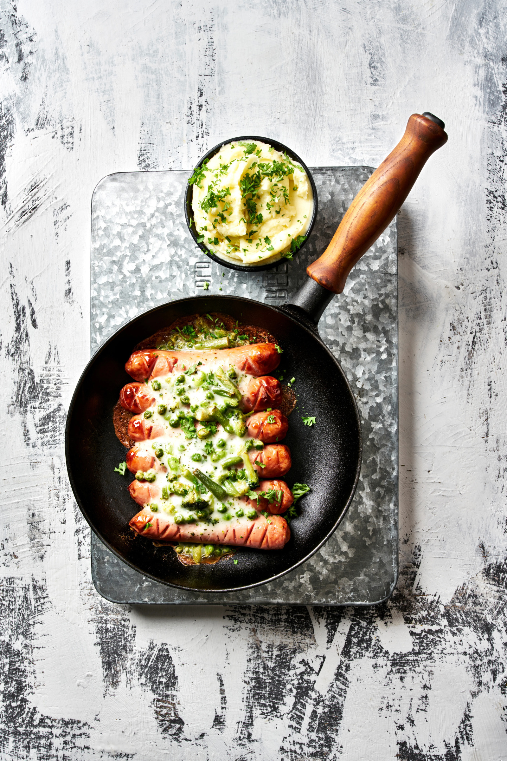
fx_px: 739
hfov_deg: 37.9
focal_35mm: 35
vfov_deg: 54.4
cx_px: 254
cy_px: 380
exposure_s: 1/125
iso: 100
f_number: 11
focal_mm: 35
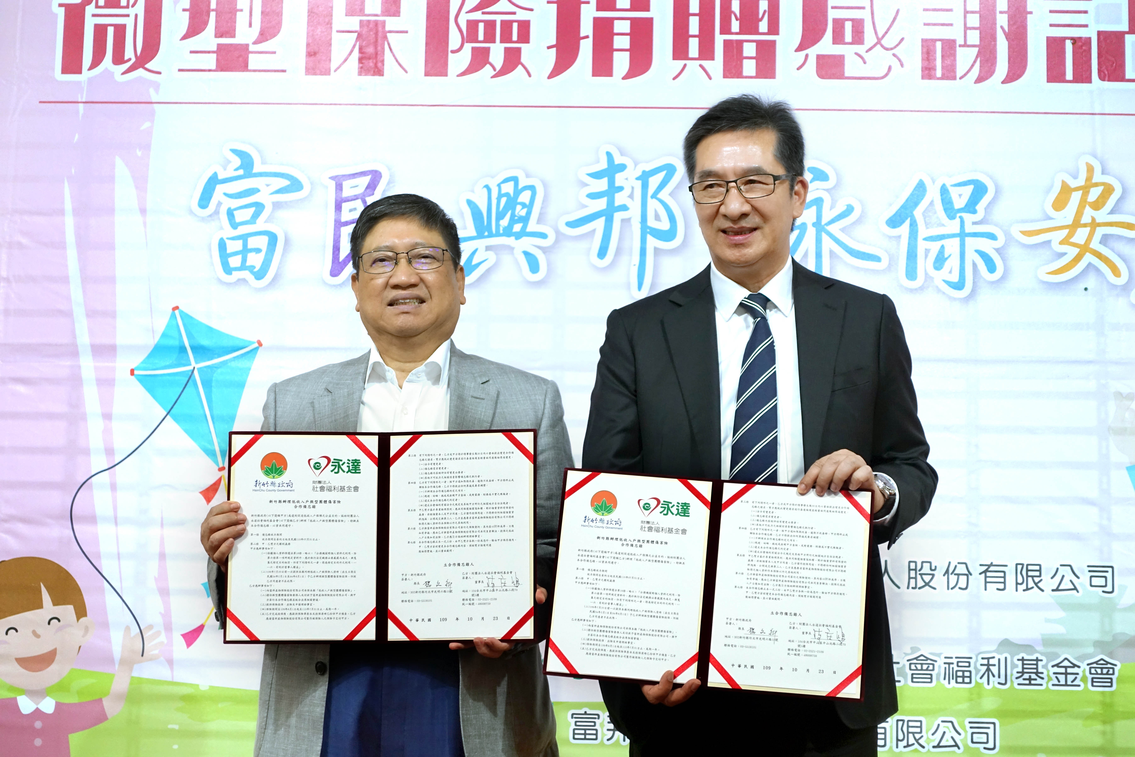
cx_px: 568
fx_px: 1892
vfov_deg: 22.6
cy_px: 378
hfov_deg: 33.4
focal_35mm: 60
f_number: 2.8
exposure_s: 1/80
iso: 500
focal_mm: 22.18
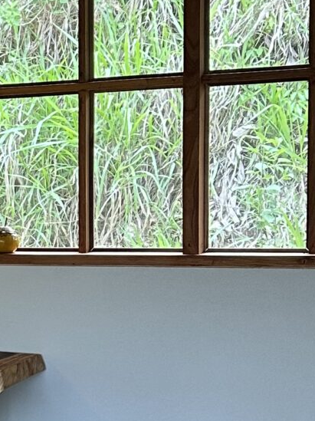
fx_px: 1360
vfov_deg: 17.5
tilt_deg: -8.1
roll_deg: +1.6
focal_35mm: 112
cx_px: -258
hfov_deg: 12.1
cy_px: 327
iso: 200
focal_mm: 6.86
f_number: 1.78
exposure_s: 1/60
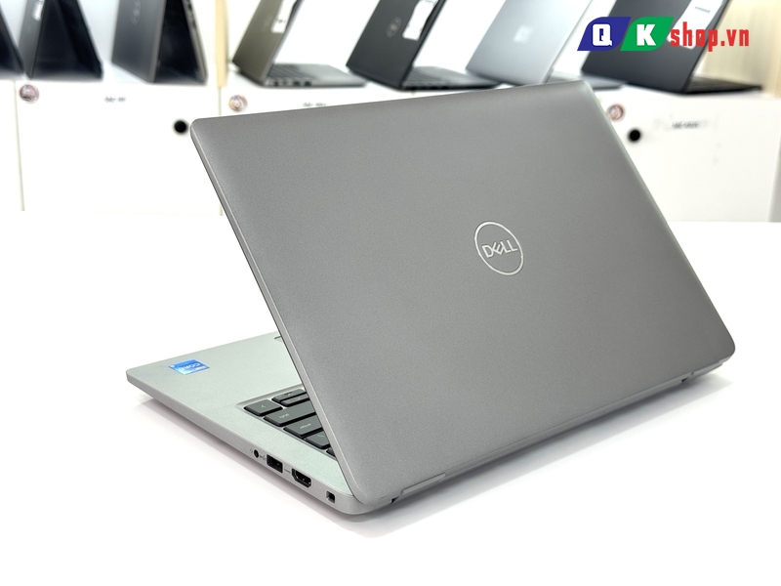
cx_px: 390
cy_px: 293
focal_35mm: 48
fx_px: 1083
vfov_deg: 30.3
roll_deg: -1.8
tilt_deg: -18.4
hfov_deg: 39.7
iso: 64
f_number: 1.78
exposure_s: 1/121
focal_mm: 6.76
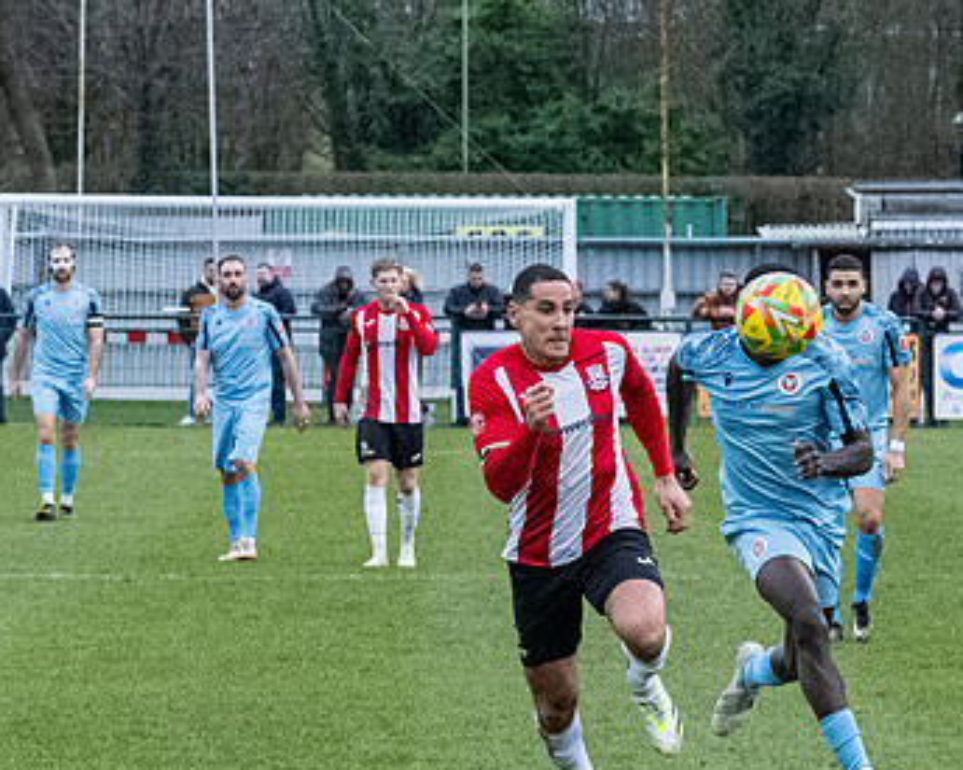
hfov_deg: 5.7
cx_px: 697
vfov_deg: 4.6
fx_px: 9659
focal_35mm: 339
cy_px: 473
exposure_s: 1/1250
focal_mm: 70
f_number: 4
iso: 5000
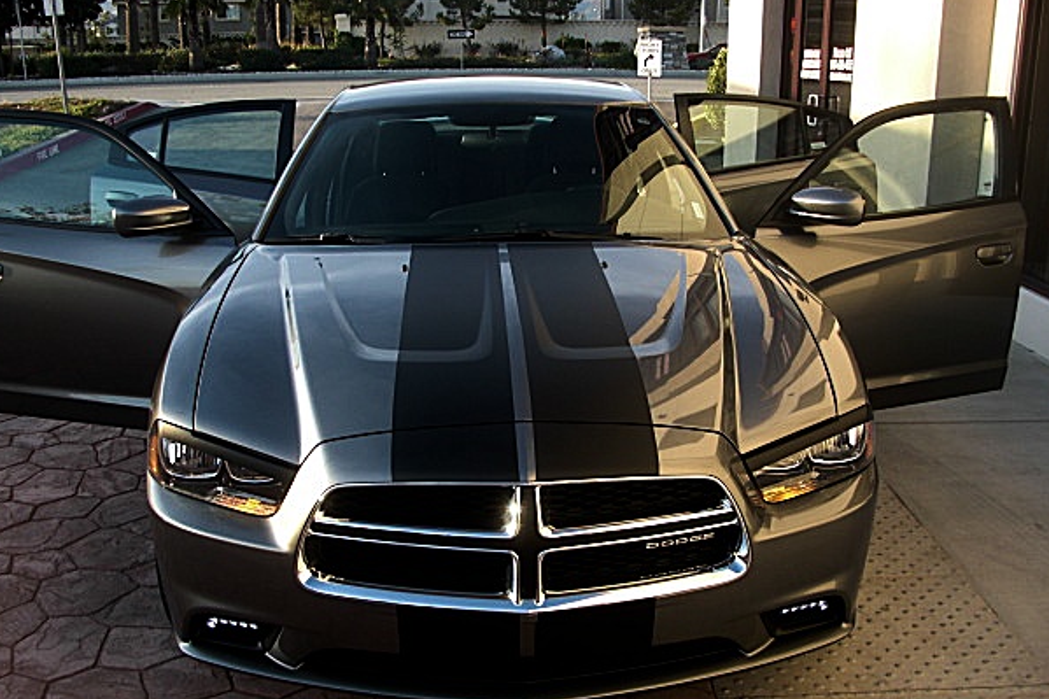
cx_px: 508
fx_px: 1165
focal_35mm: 40
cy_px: 368
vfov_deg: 33.4
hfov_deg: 48.5
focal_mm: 6.3
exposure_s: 1/125
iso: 50
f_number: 2.8
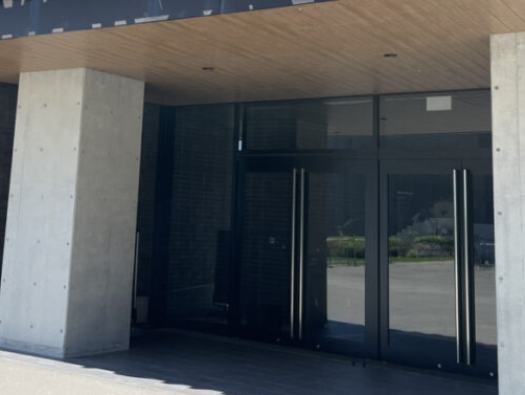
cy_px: 66
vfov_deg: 26.9
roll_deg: -3.0
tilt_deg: +10.9
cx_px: 178
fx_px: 804
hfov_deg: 35.8
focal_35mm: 53
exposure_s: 1/1072
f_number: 1.6
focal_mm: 4.2
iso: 32
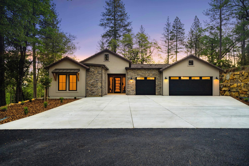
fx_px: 166
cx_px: 124
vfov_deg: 53.1
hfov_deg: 73.8
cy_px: 83
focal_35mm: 24
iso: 250
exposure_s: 1/30
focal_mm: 24
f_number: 8
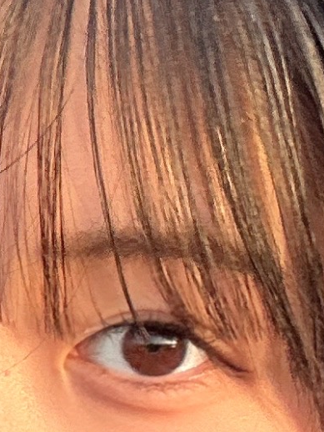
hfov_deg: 7.9
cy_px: 440
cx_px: -318
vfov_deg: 10.9
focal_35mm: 179
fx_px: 2232
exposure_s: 1/121
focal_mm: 2.69
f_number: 1.9
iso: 40
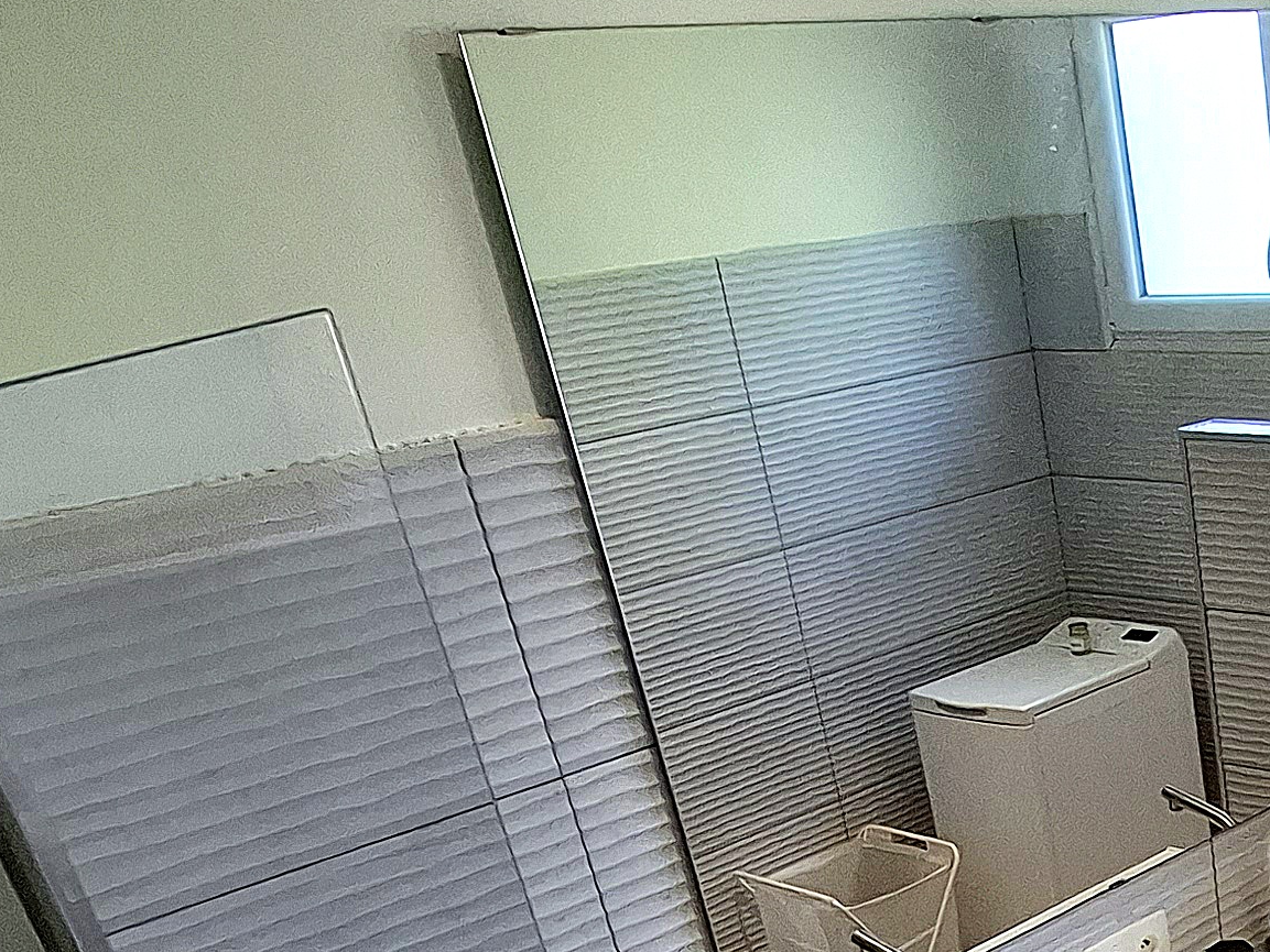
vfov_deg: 27.3
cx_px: 1299
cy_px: 1175
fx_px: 1688
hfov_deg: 36.6
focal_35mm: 46
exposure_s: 1/50
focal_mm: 1.74
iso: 50
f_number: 2.2
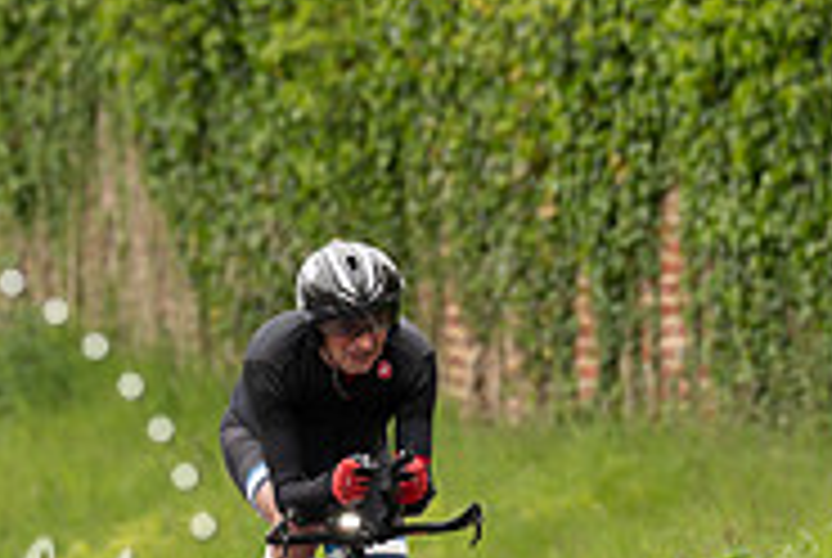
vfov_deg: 1.6
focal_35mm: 862
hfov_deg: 2.4
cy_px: 408
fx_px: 19953
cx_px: 339
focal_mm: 200
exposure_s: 1/1000
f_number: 3.5
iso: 320
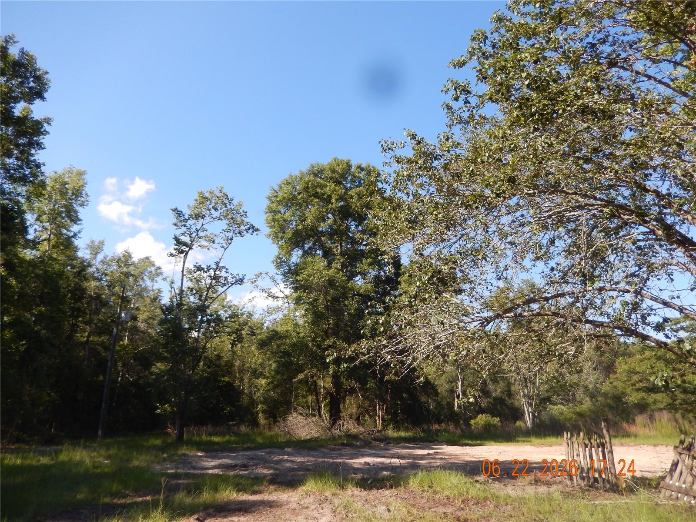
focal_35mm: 25
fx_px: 503
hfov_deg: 69.4
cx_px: 348
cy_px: 261
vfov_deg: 54.9
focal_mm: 4.5
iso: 125
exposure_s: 1/400
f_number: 3.4
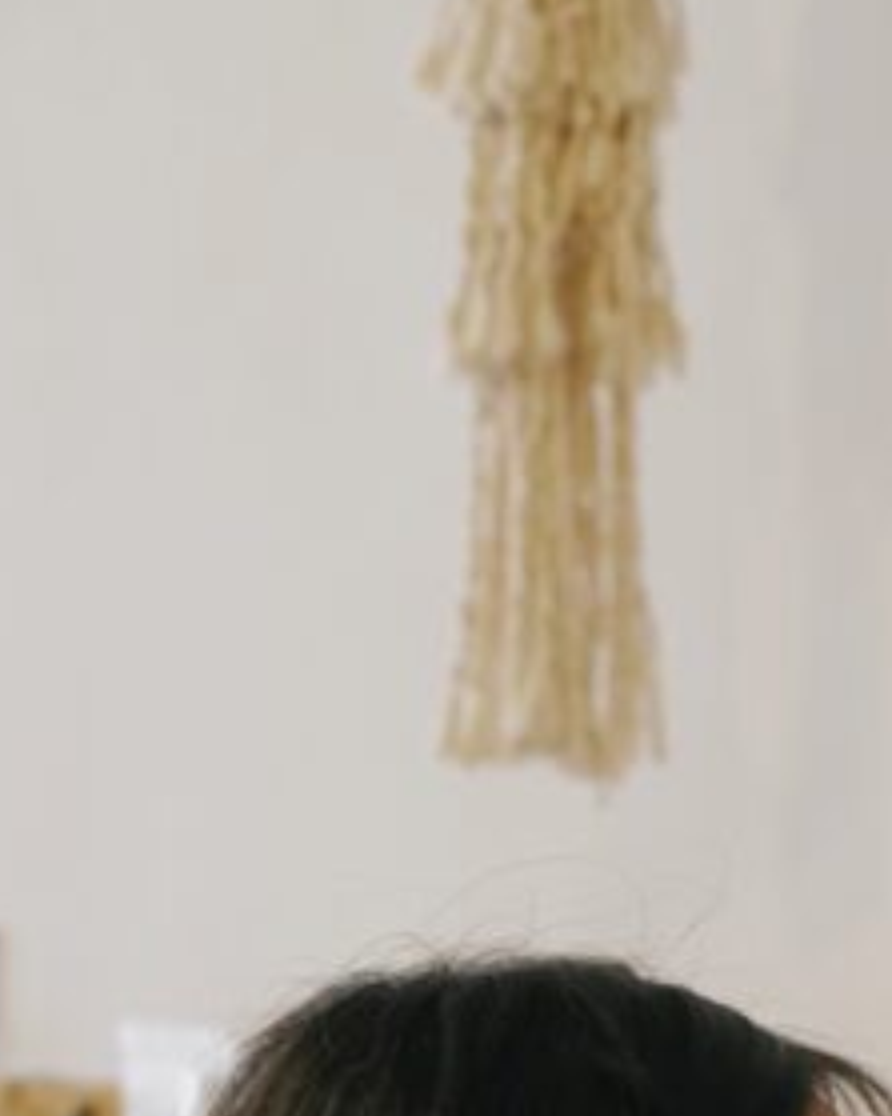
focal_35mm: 212
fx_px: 7000
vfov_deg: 8.9
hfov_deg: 7.2
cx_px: 1084
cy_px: 1700
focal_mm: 70
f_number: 4
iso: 1250
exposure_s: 1/80
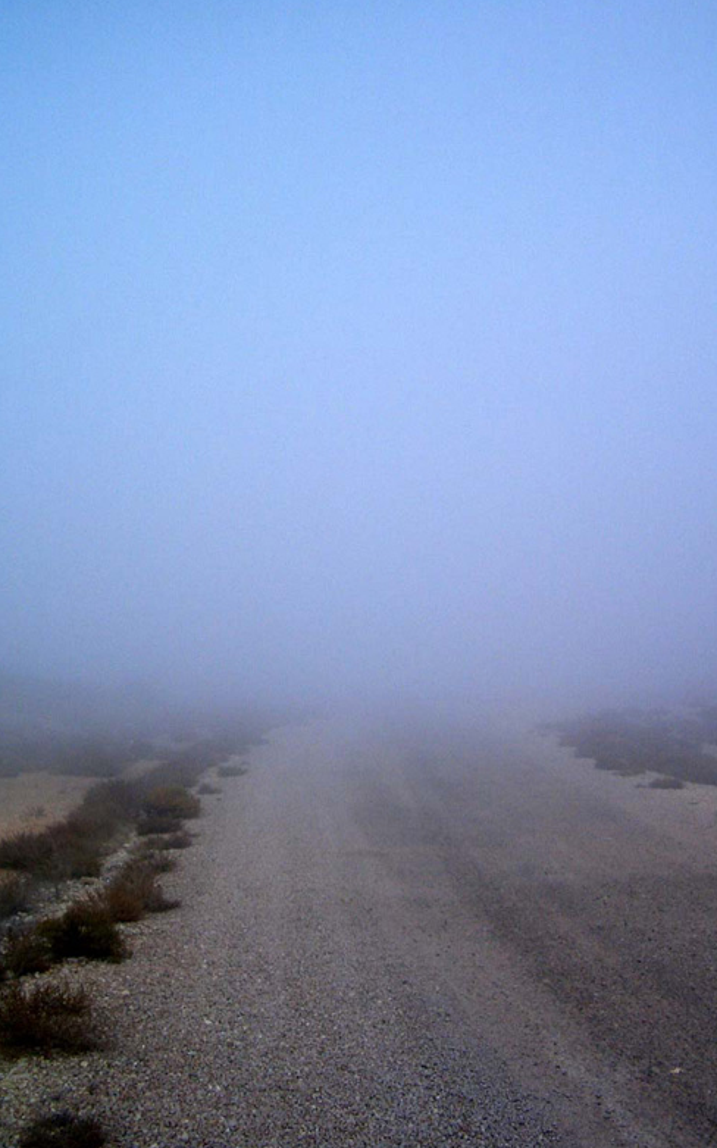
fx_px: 1188
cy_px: 567
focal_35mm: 38
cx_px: 375
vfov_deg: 51.5
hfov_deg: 33.6
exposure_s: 1/640
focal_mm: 5.8
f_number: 4.3
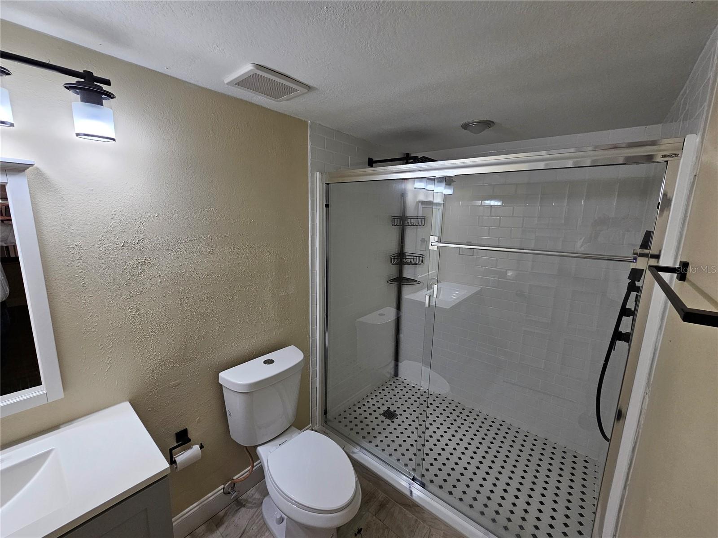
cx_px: 359
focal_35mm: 13
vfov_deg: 89.9
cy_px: 269
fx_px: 270
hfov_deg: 106.2
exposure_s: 1/207
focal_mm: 2.2
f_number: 2.2
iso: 125
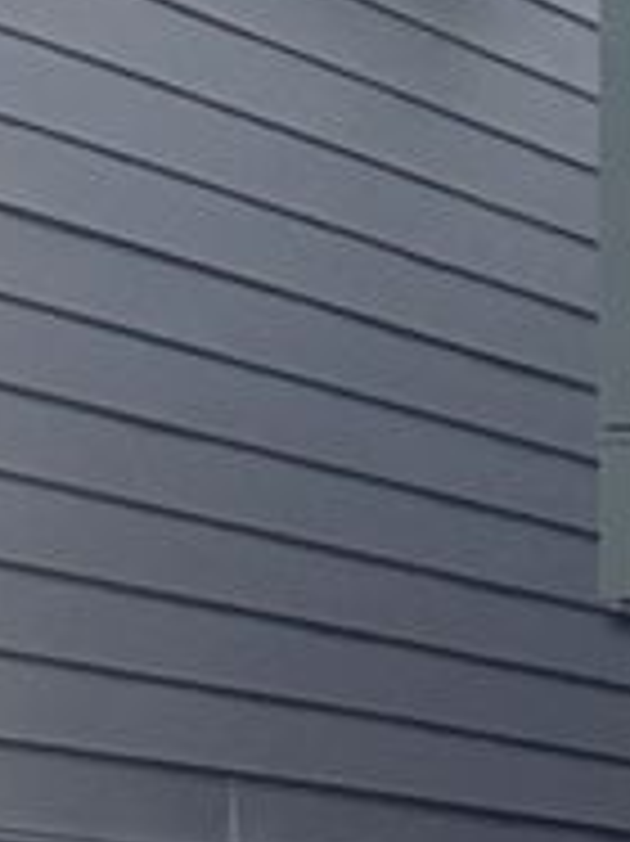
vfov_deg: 5.6
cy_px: 592
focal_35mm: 351
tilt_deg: +4.0
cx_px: 2178
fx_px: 8527
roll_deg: +0.7
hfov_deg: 4.0
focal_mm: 6.76
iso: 100
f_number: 1.78
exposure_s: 1/1353
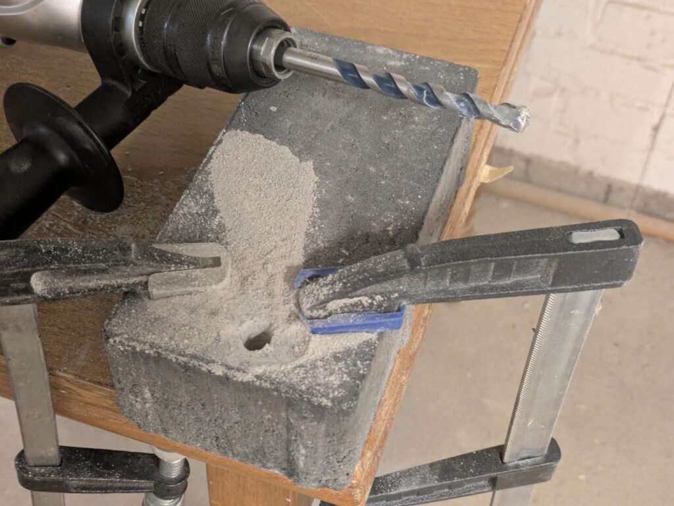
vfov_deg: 28.6
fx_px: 993
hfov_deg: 37.5
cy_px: 253
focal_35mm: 51
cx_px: 337
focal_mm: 5.43
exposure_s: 1/33.3
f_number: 1.89
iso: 643
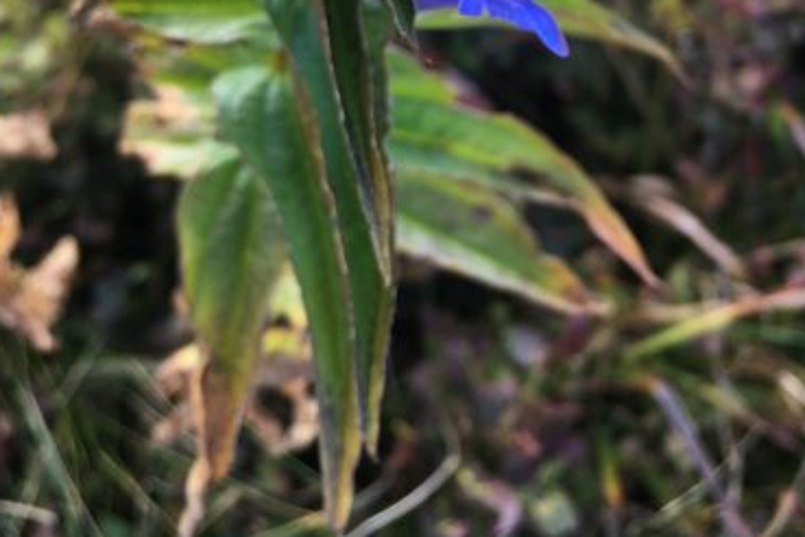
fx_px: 1118
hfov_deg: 39.5
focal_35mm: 50
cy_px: -41
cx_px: 470
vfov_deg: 25.2
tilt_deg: -51.3
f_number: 2.2
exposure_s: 1/123
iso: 25
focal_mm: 4.15
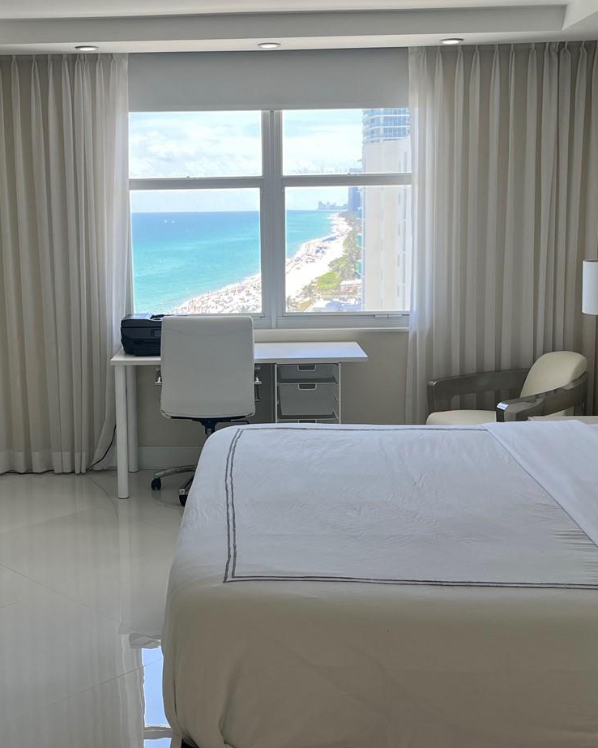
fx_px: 974
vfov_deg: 42.0
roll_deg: +0.7
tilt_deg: -8.0
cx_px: 224
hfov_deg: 34.0
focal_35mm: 44
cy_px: 336
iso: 40
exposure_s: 1/202
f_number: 1.6
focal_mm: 5.1
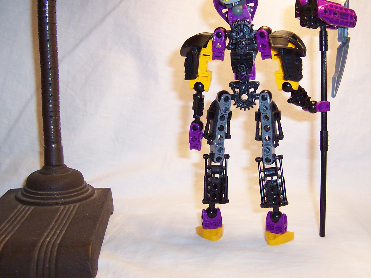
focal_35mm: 43
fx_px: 461
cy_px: 116
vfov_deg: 33.5
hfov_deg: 43.6
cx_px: 221
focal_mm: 5.6
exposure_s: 1/60
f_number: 2.8
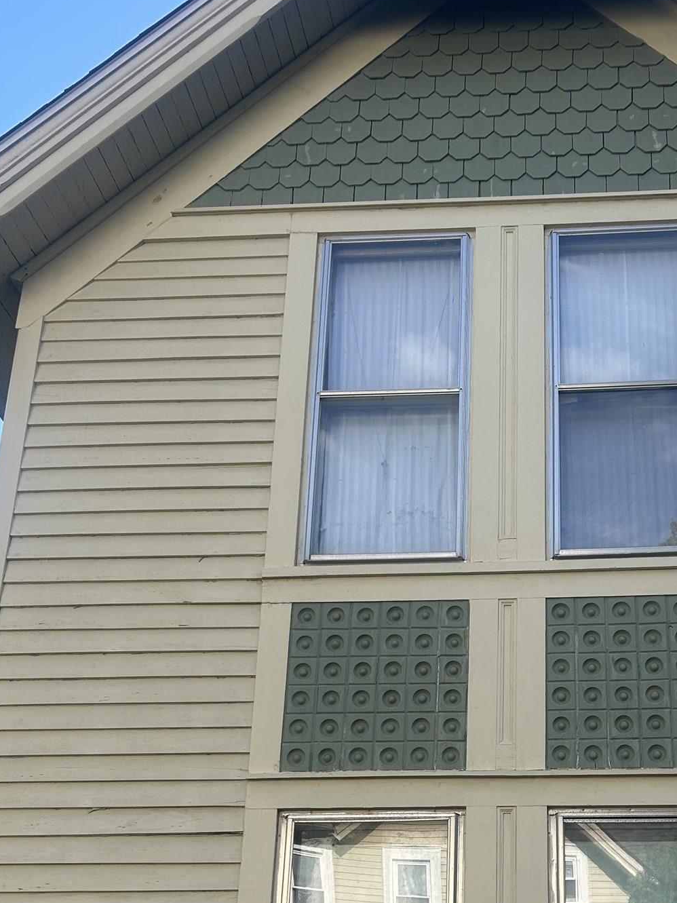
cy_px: 728
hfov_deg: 31.6
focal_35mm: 45
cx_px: 506
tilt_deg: +17.5
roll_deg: +0.8
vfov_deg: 40.3
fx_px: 1174
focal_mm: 5.7
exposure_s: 1/1000
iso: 50
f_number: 1.5
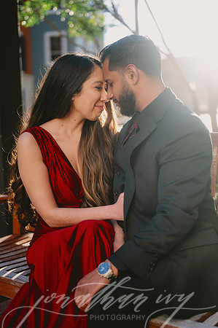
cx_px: 109
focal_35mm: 50
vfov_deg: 39.6
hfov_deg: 26.9
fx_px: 455
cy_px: 164
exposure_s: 1/6400
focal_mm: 50
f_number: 2
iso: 640
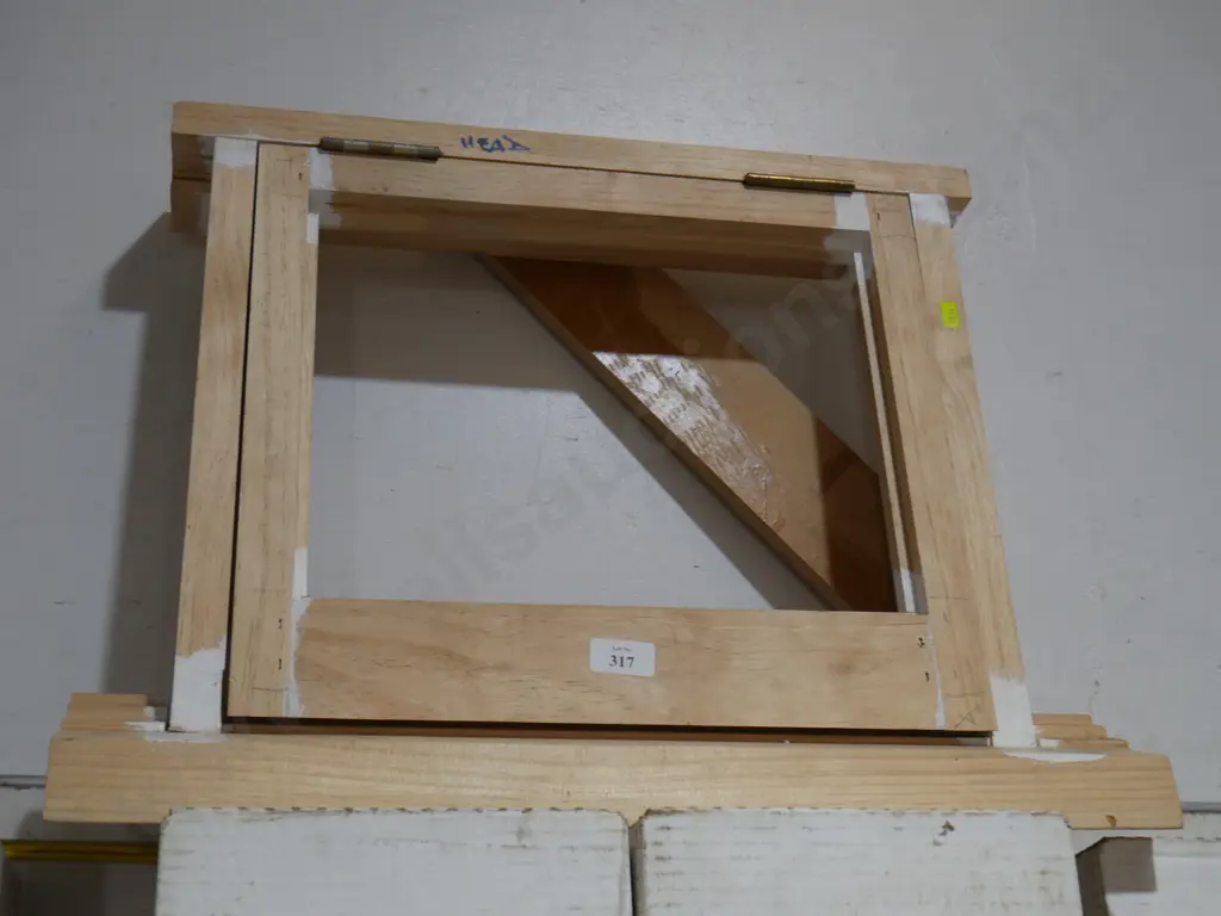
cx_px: 610
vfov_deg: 29.1
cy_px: 458
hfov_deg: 38.2
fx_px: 1764
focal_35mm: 50
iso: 500
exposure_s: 1/60
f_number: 5.3
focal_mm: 25
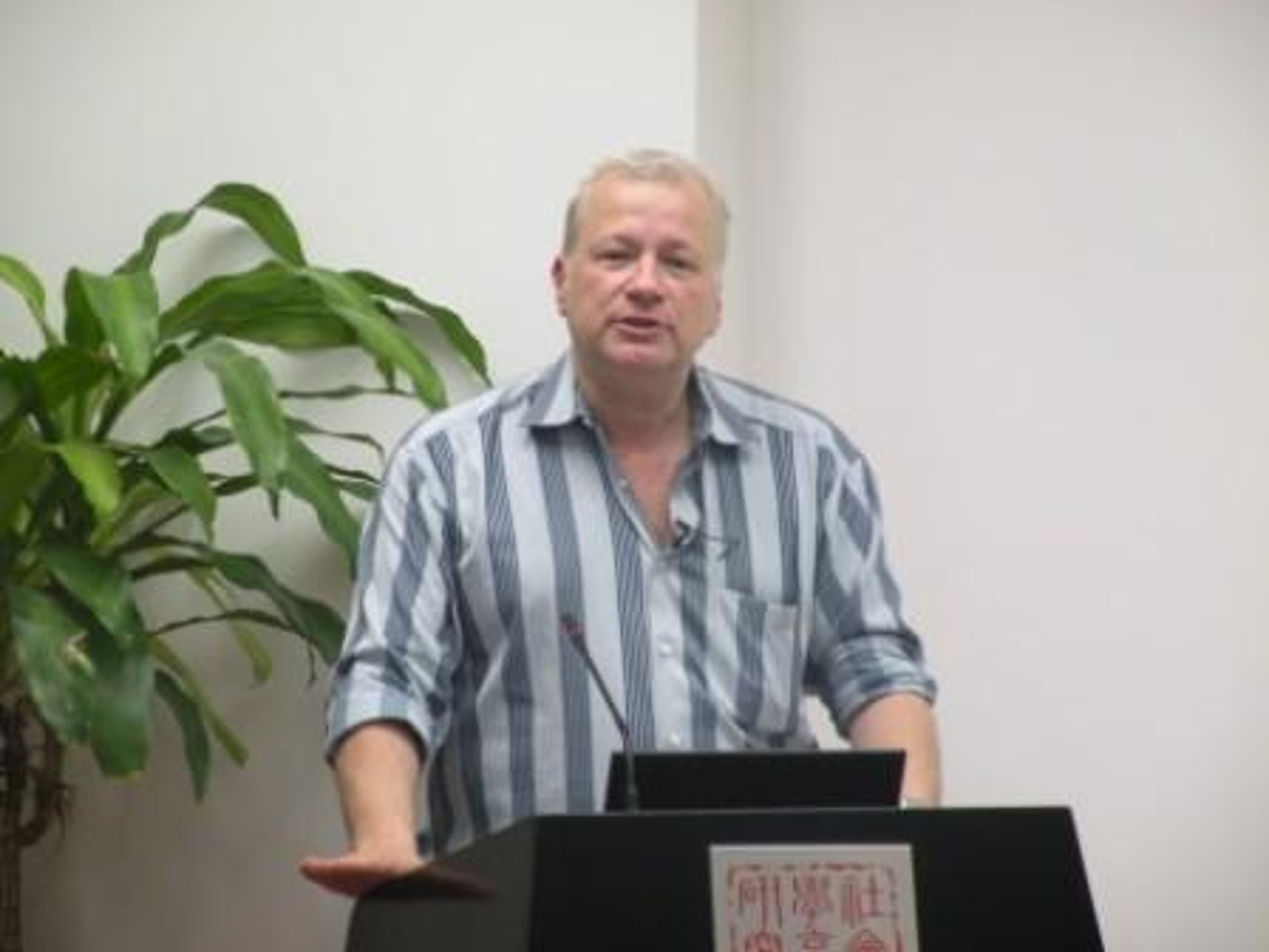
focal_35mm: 225
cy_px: 476
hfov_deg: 8.8
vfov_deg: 6.6
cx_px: 634
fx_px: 8248
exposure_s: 1/30
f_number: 4.5
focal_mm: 39.8
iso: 400
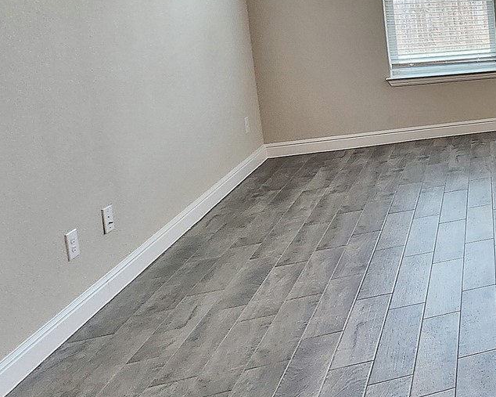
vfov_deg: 34.2
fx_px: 602
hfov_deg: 27.0
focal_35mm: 41
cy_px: 29
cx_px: 782
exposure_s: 1/60
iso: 64
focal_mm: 2.2
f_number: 2.2
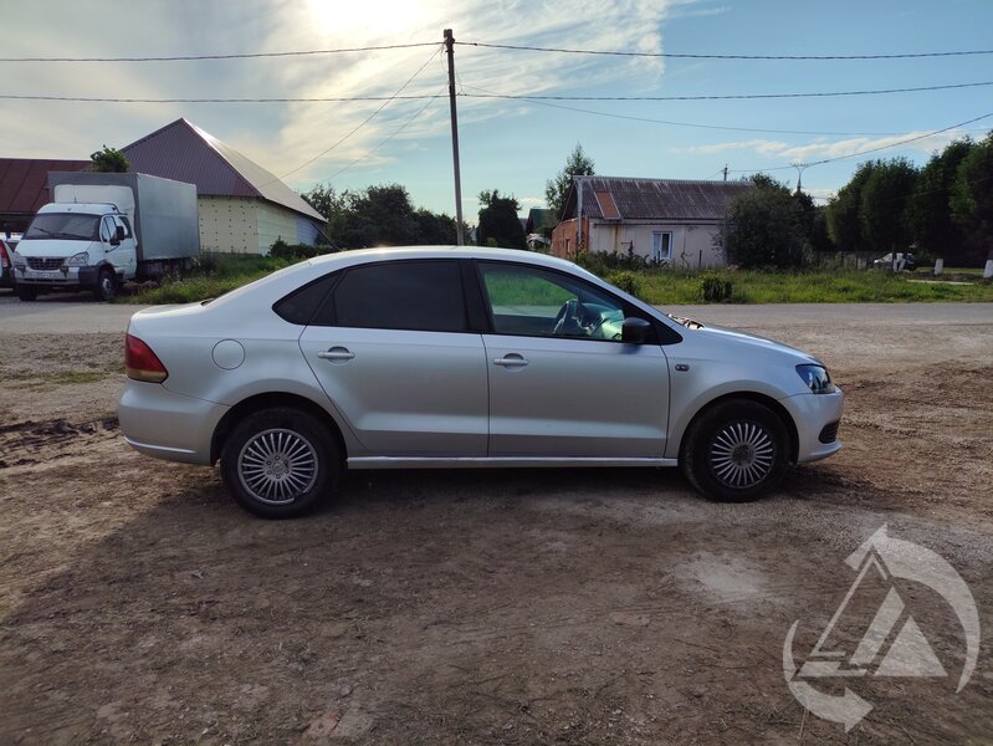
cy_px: 373
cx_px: 496
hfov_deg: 69.4
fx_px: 717
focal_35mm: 25
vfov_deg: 54.9
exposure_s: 1/3204
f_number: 1.79
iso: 50
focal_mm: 4.71
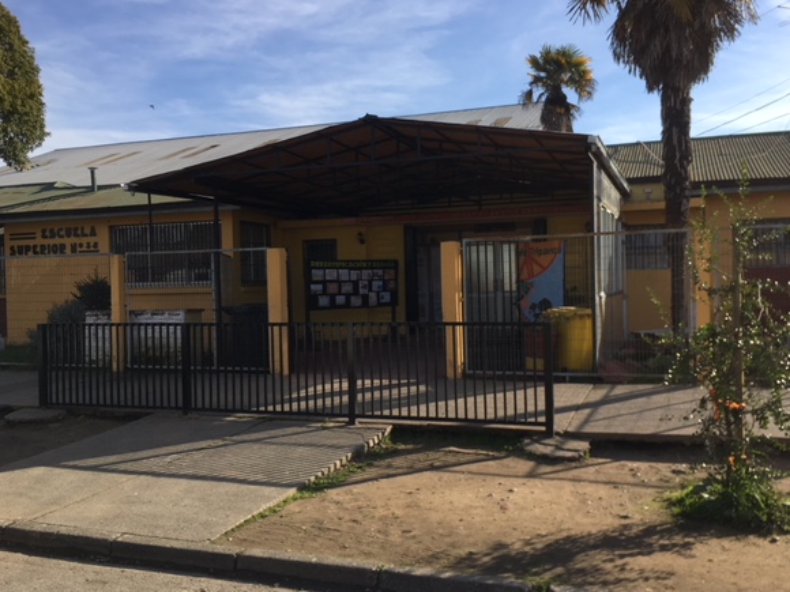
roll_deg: +0.9
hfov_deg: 56.8
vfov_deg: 44.2
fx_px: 730
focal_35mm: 32
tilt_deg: -0.5
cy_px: 293
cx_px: 425
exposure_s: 1/1054
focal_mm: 4.15
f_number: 2.2
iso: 25
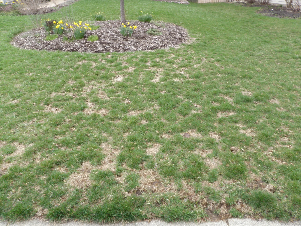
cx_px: 150
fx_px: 243
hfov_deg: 63.4
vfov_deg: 49.7
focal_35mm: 28
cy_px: 113
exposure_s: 1/50
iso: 50
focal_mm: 5
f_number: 5
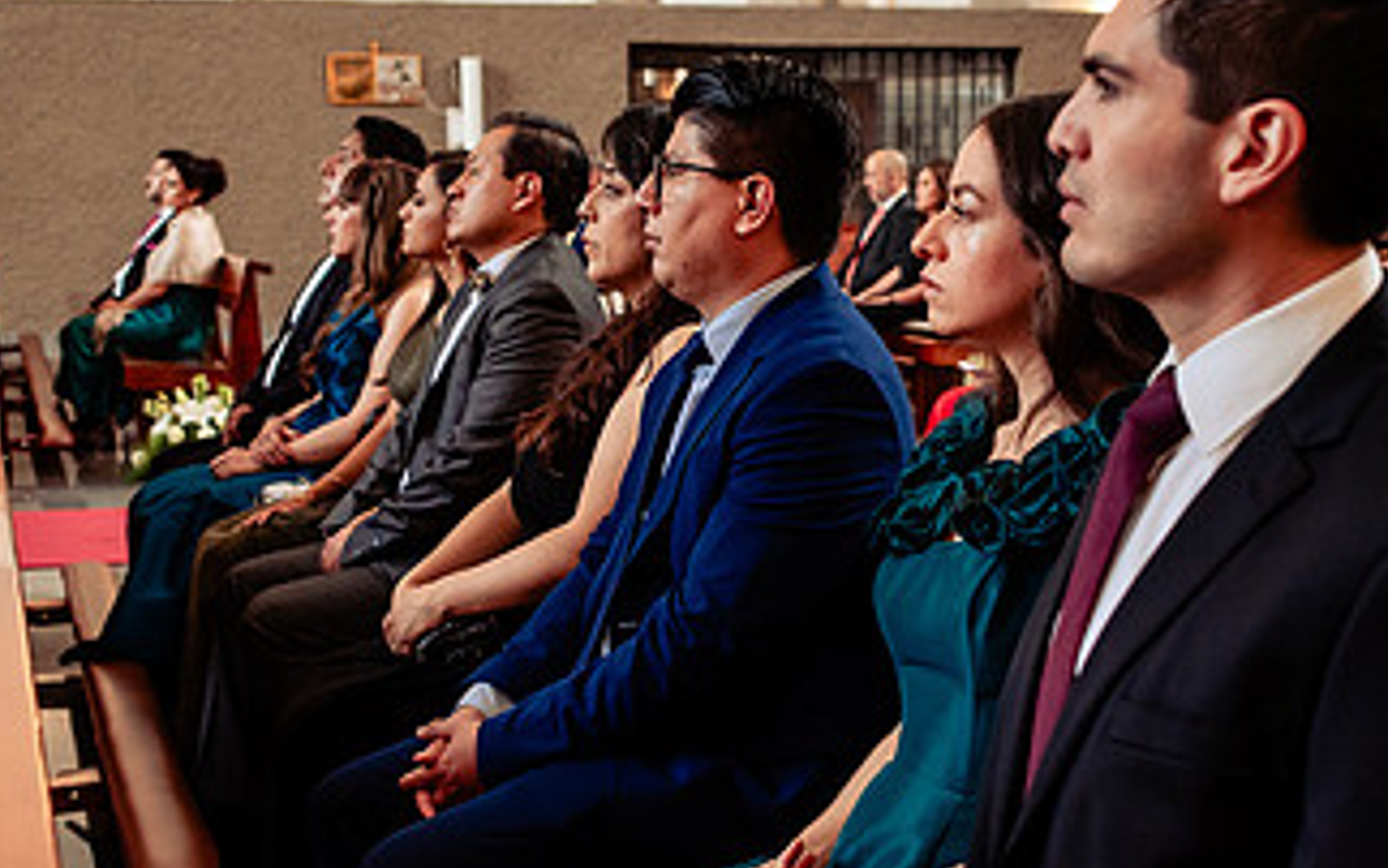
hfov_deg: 32.0
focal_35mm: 64
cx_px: 675
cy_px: 466
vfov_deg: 20.3
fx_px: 2421
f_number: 4.5
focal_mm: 35
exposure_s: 1/125
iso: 1600
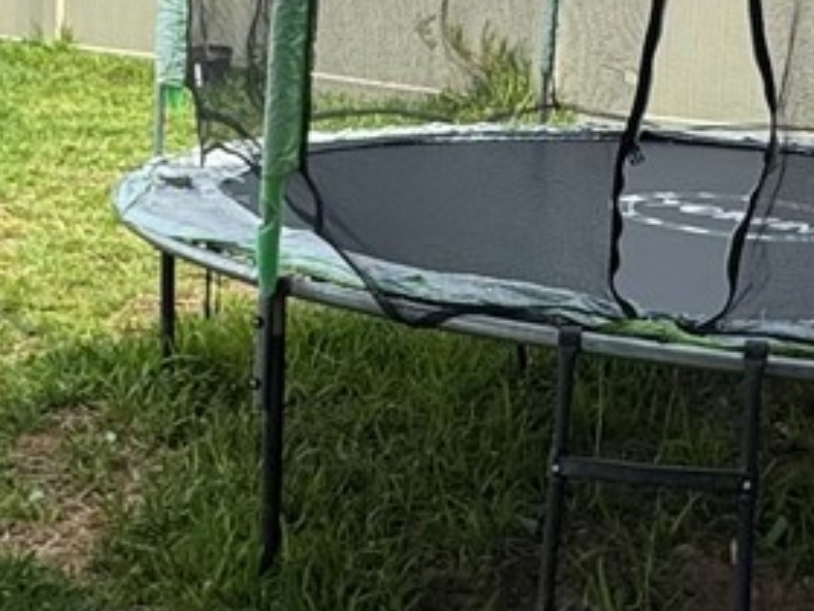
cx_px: 378
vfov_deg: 18.2
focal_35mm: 80
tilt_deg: -7.0
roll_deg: -2.6
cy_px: 79
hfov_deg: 24.4
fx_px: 1881
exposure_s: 1/1256
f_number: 2.2
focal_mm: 2.22
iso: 50
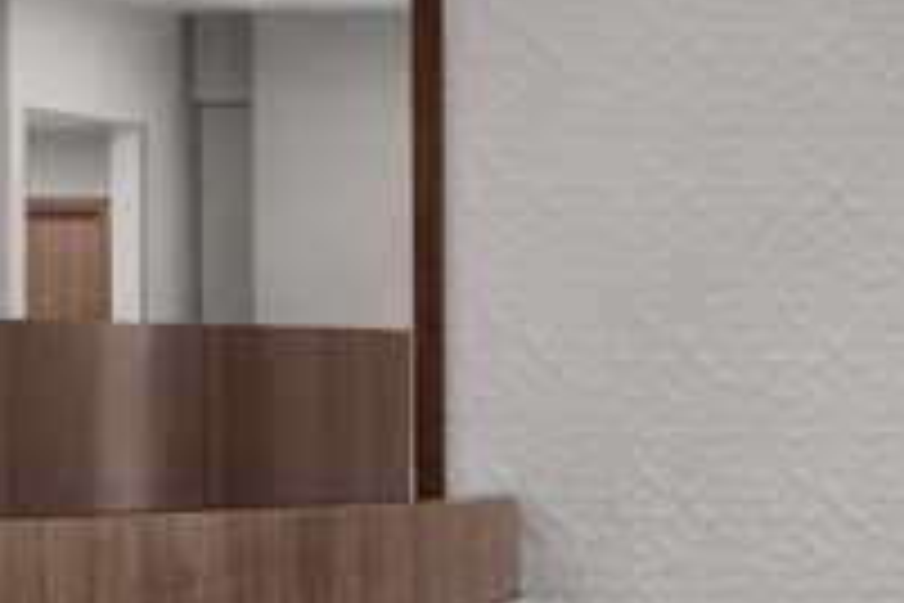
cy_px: 562
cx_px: 1783
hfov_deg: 11.4
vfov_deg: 8.4
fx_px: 4093
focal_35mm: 163
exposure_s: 1/25
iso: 640
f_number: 14
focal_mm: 32
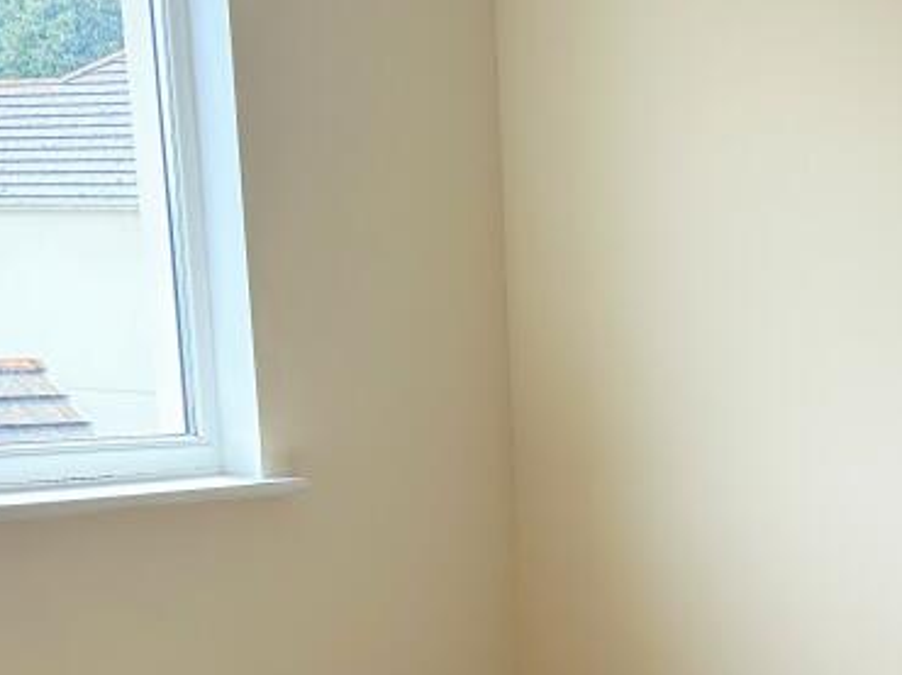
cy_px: 836
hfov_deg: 25.6
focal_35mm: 72
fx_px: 1875
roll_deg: -0.8
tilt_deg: -15.8
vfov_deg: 19.1
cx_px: 917
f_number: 1.5
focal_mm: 5.7
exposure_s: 1/486
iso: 50
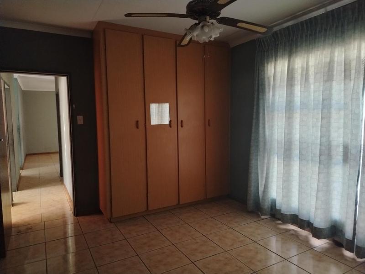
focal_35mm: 24
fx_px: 253
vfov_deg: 56.8
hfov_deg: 71.6
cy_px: 137
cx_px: 182
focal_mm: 5.25
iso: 3459
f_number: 1.75
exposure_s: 1/120
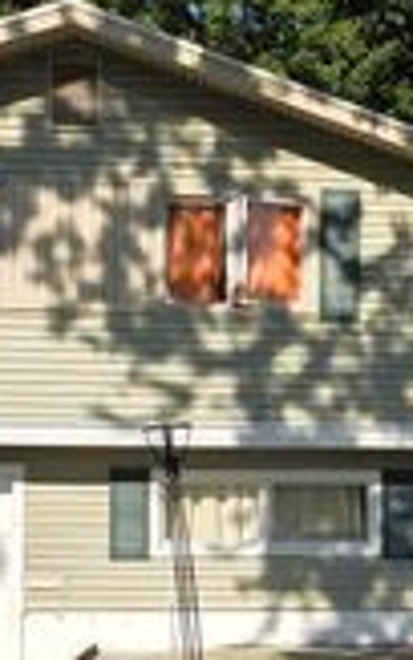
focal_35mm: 100
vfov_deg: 20.7
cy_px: 464
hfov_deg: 13.1
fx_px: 1799
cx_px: 312
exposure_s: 1/4539
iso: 80
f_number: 1.7
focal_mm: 6.3
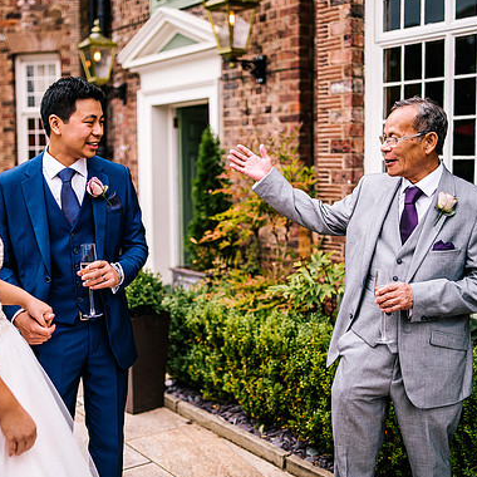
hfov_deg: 36.6
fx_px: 717
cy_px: 237
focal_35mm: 46
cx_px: 185
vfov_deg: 36.8
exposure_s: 1/2000
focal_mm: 35
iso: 100
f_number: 1.6
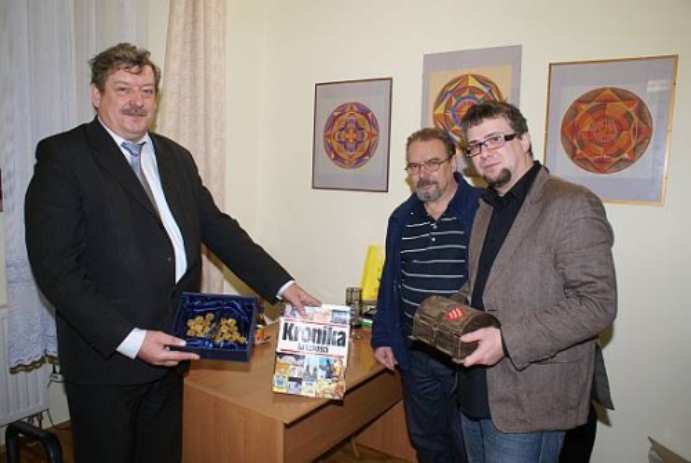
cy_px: 232
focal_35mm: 27
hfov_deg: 67.3
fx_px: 519
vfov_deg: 48.1
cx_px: 346
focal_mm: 18
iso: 400
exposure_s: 1/60
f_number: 5.6
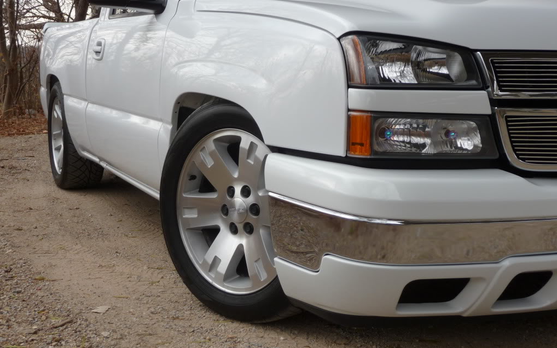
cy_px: 162
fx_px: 729
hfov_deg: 41.8
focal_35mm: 48
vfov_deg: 26.9
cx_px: 280
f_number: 4.1
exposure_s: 1/320
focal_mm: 7.6
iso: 100
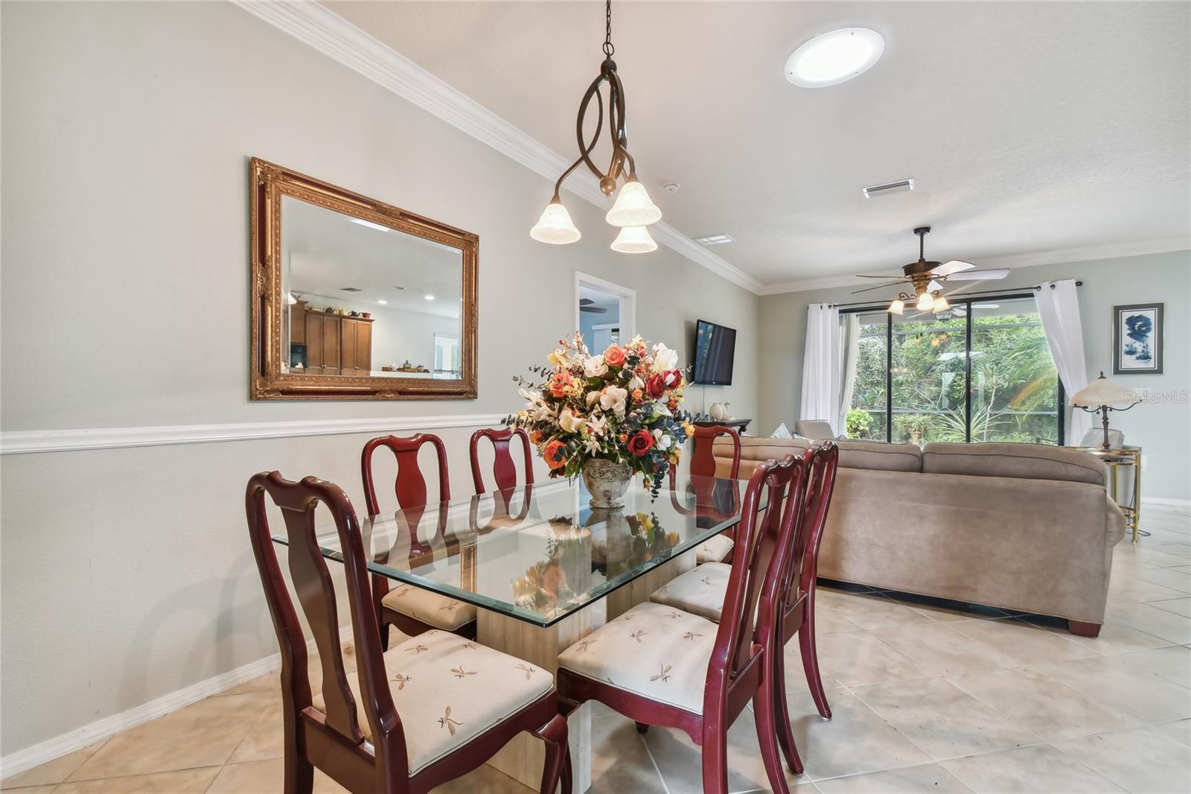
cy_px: 397
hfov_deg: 100.4
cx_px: 596
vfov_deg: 77.3
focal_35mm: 15
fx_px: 496
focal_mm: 10
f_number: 7.1
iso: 100
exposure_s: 1/2
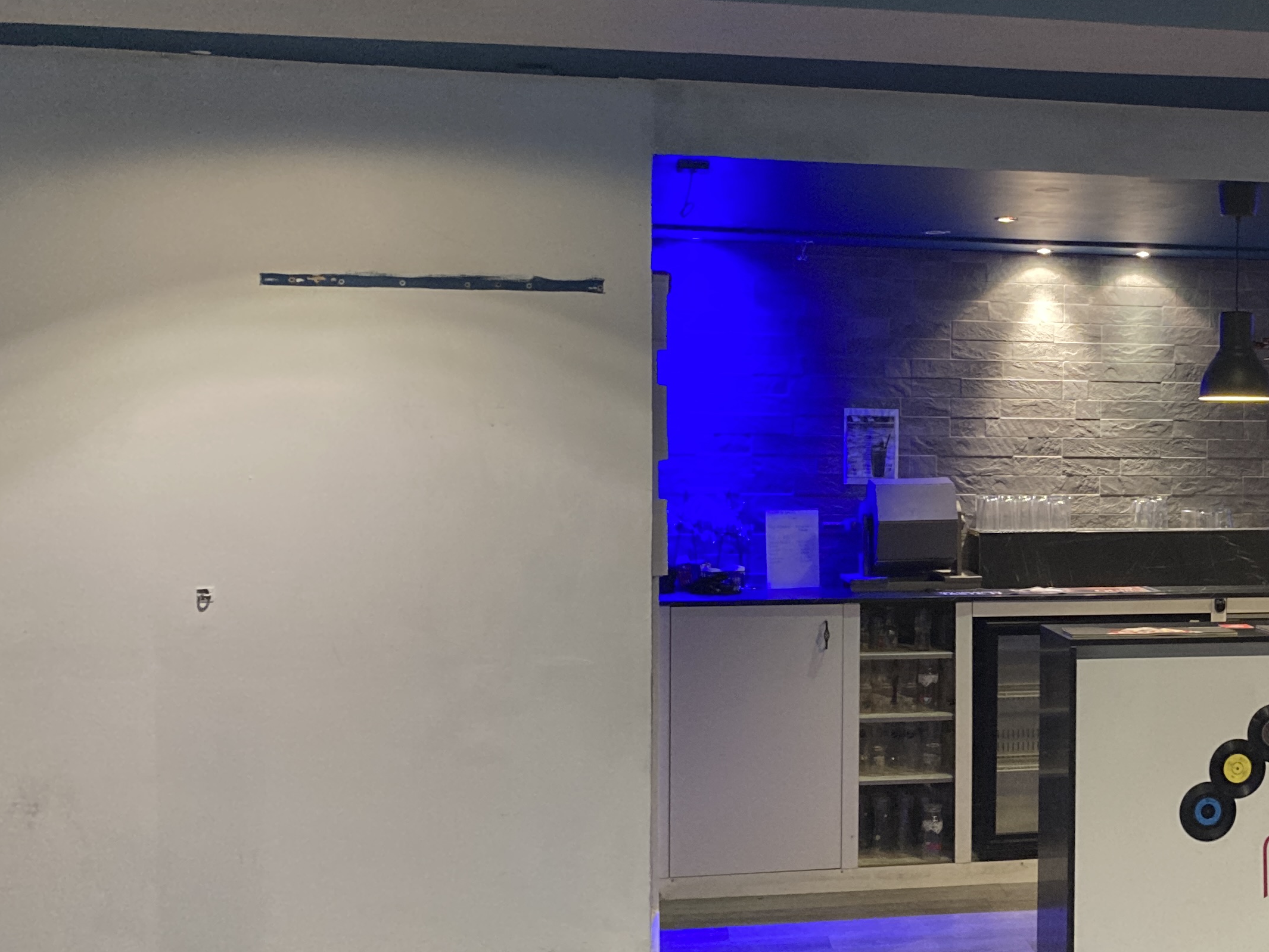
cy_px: 511
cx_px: 1181
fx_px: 1943
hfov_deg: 33.9
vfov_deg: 27.5
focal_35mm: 53
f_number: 1.8
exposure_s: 1/33
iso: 320
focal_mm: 3.99
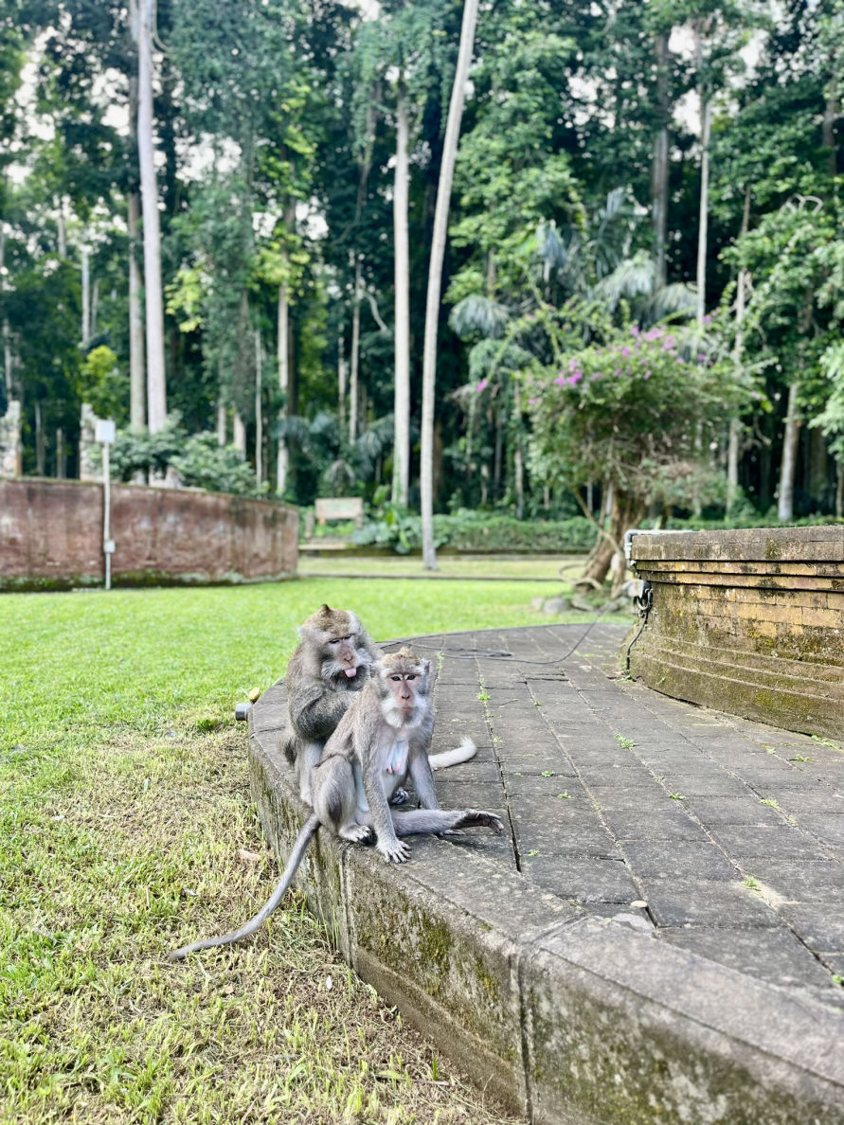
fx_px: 845
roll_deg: +0.2
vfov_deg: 67.3
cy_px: 562
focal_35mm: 26
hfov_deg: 53.1
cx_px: 422
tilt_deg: -0.3
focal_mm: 5.1
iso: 50
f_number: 1.6
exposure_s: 1/122
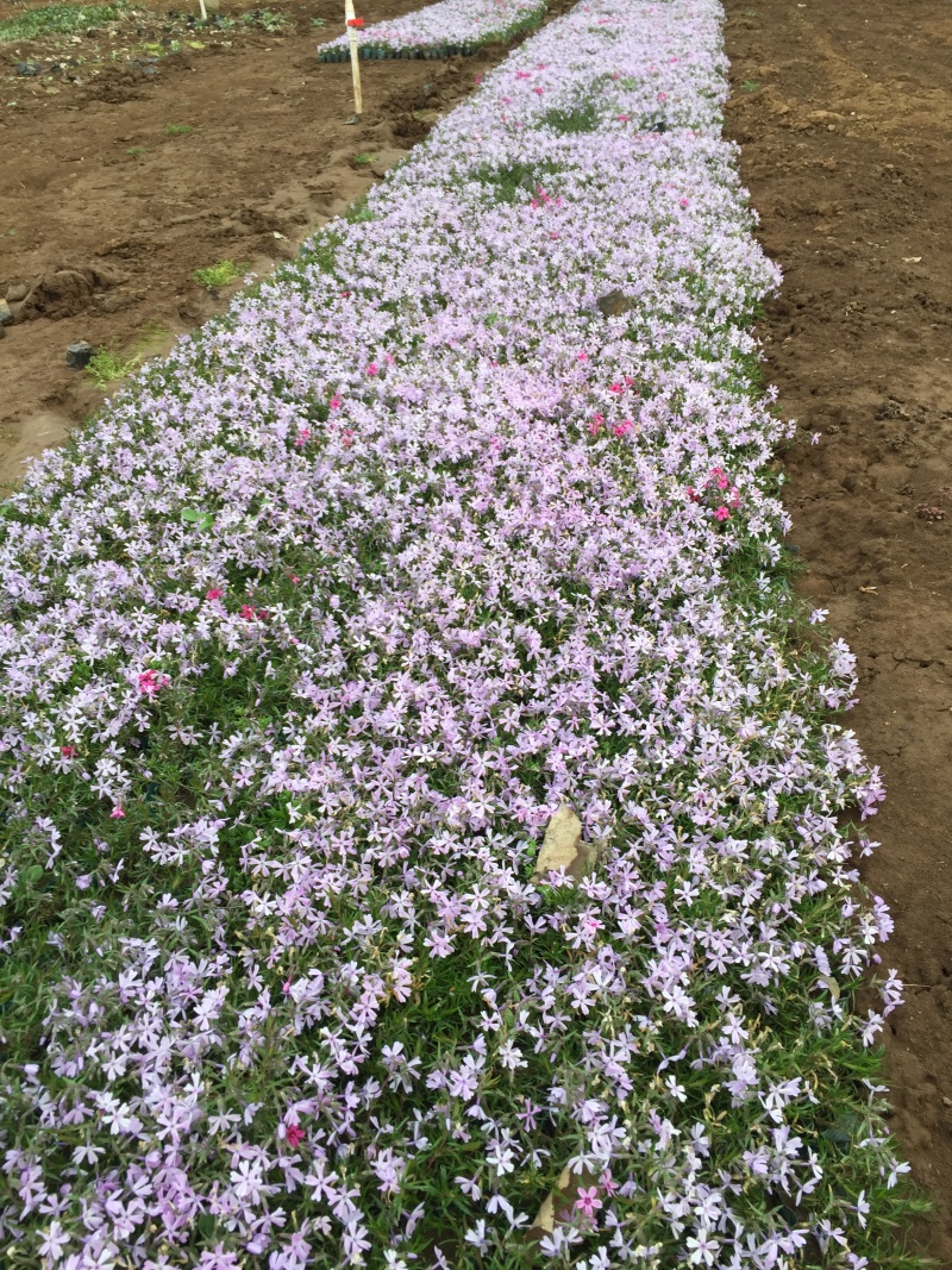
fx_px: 1064
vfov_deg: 61.7
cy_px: 635
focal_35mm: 29
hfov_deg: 48.2
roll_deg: +3.9
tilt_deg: -33.2
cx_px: 476
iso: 32
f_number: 2.2
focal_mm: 4.15
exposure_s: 1/100
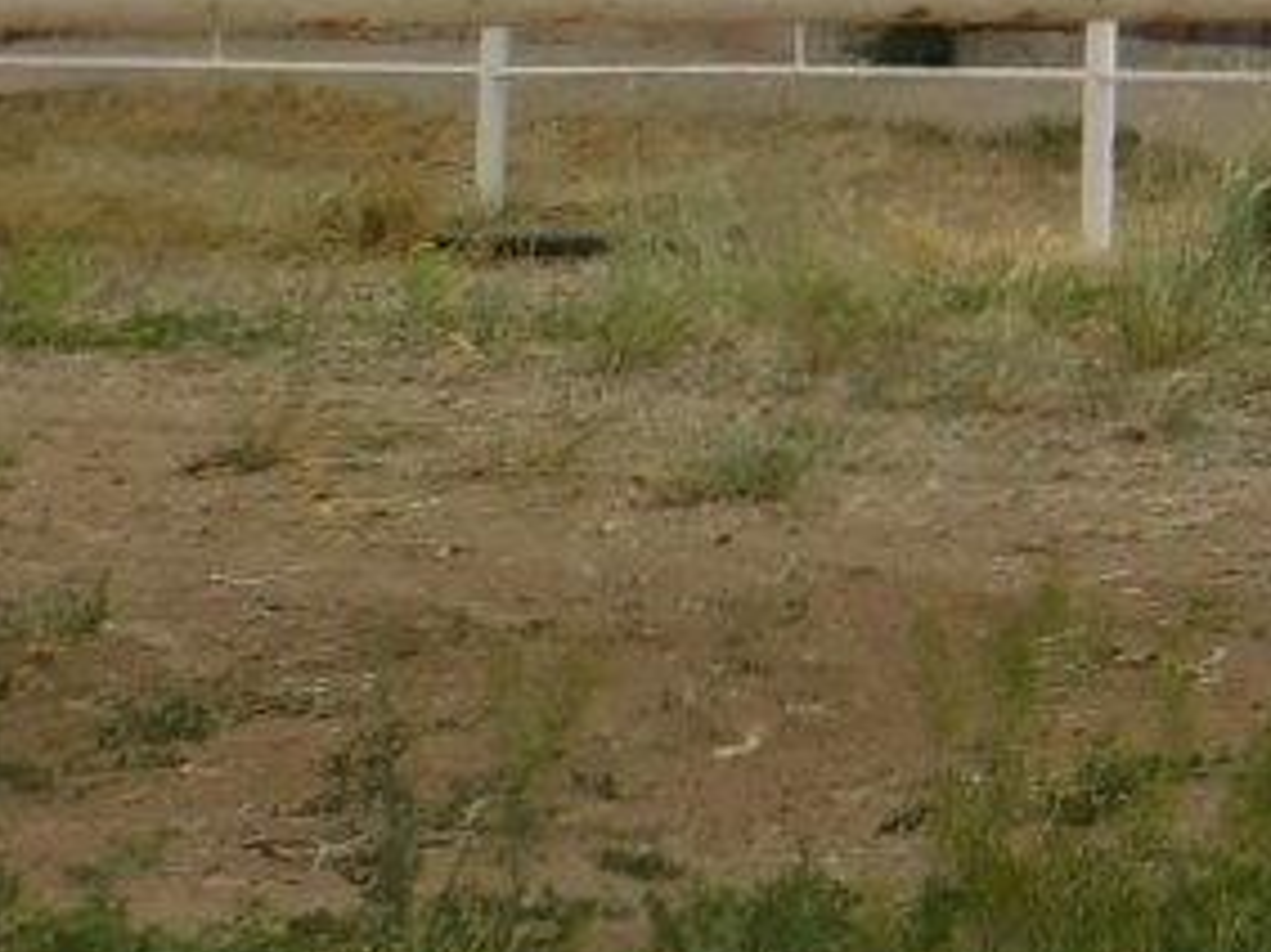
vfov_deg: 2.3
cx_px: 3579
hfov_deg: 3.0
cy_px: -813
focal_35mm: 650
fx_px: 23856
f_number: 4.8
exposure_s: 1/640
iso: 125
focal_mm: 20.3
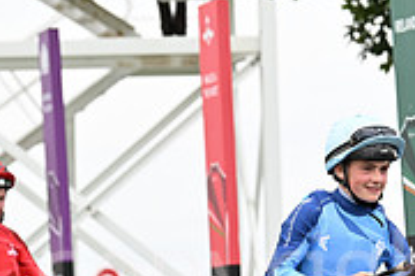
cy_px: 420
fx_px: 4449
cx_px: 341
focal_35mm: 386
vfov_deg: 3.5
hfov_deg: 5.3
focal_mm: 120
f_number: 4.5
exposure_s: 1/500
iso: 800
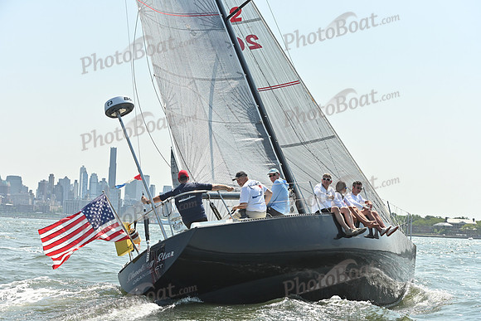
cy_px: 160
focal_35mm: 70
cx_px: 240
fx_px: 935
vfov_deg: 19.5
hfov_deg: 28.8
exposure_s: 1/1250
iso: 320
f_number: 6.3
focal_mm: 70
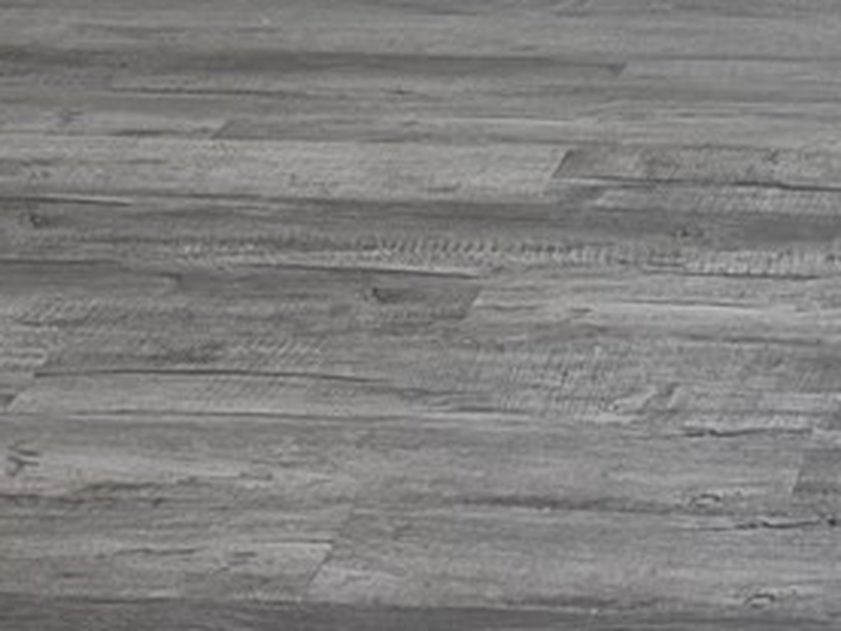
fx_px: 3233
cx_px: 1132
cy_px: -822
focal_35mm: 133
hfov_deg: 14.2
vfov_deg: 9.9
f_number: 1.4
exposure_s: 1/120
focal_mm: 6.5
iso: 100
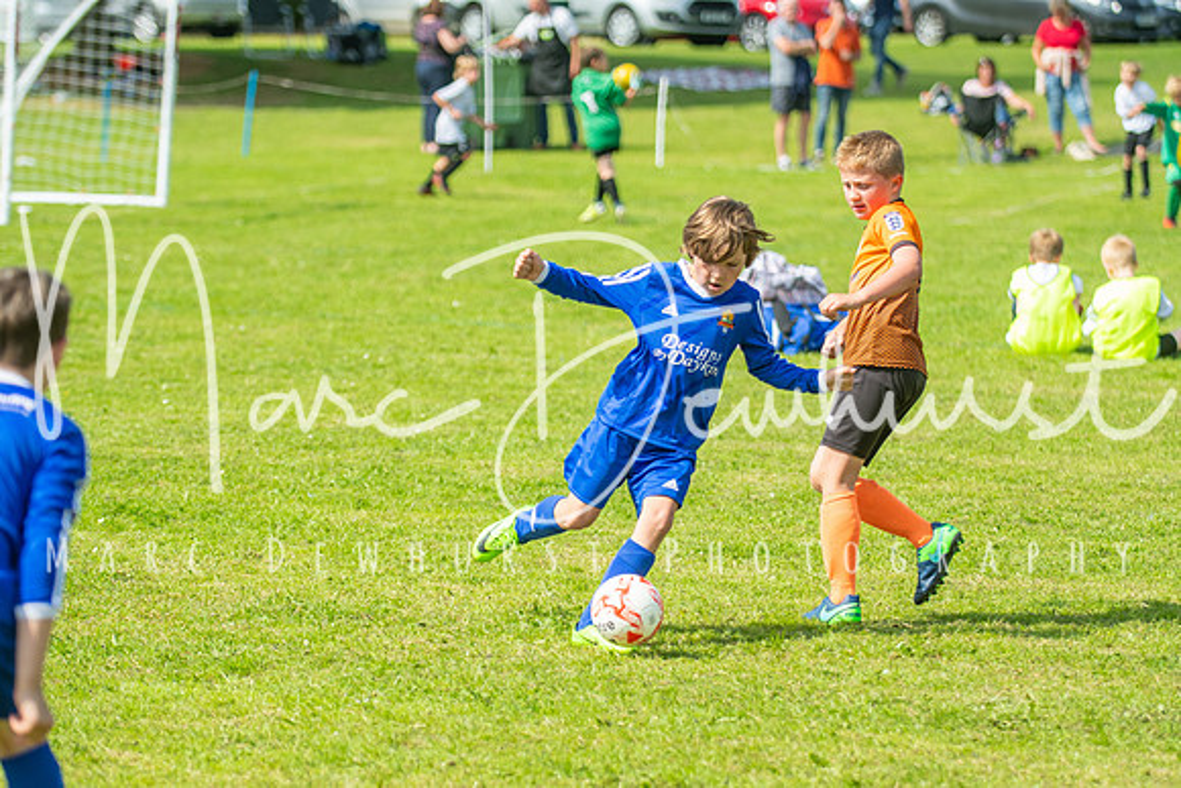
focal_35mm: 165
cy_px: 394
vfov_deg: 8.3
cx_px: 590
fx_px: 5414
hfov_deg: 12.4
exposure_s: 1/2000
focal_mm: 110
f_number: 3.2
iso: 250
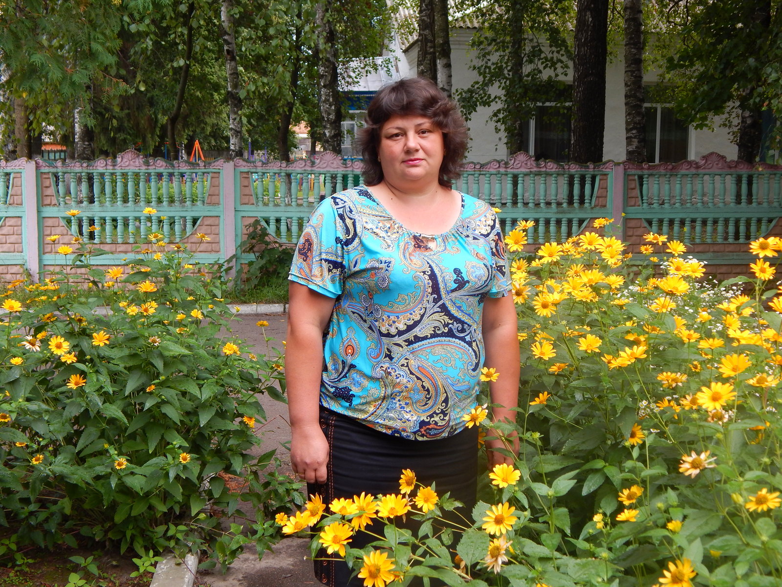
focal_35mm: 48
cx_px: 391
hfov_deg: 39.7
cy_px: 294
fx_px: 1084
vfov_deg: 30.3
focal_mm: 8.6
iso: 125
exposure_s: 1/100
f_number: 3.7
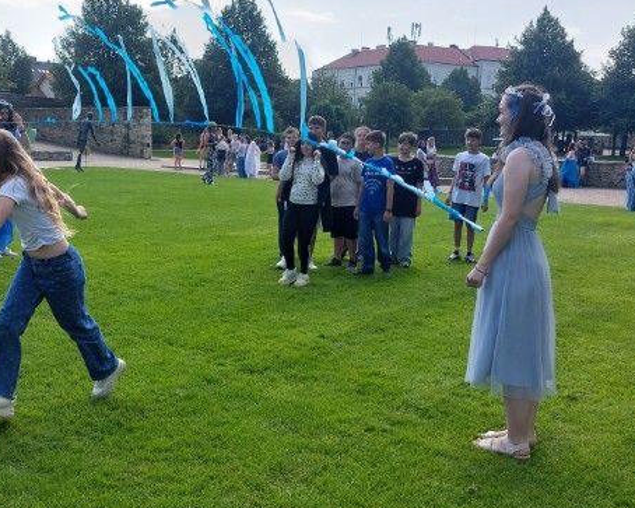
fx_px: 808
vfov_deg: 34.9
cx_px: 208
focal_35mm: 43
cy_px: 251
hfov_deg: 42.3
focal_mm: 5.23
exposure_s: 1/595
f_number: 1.8
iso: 25
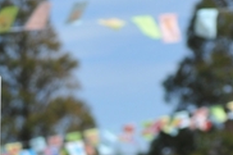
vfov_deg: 4.3
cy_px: 228
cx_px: -110
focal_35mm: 321
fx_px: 2076
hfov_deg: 6.3
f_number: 4.5
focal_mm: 60
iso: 500
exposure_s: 1/6400
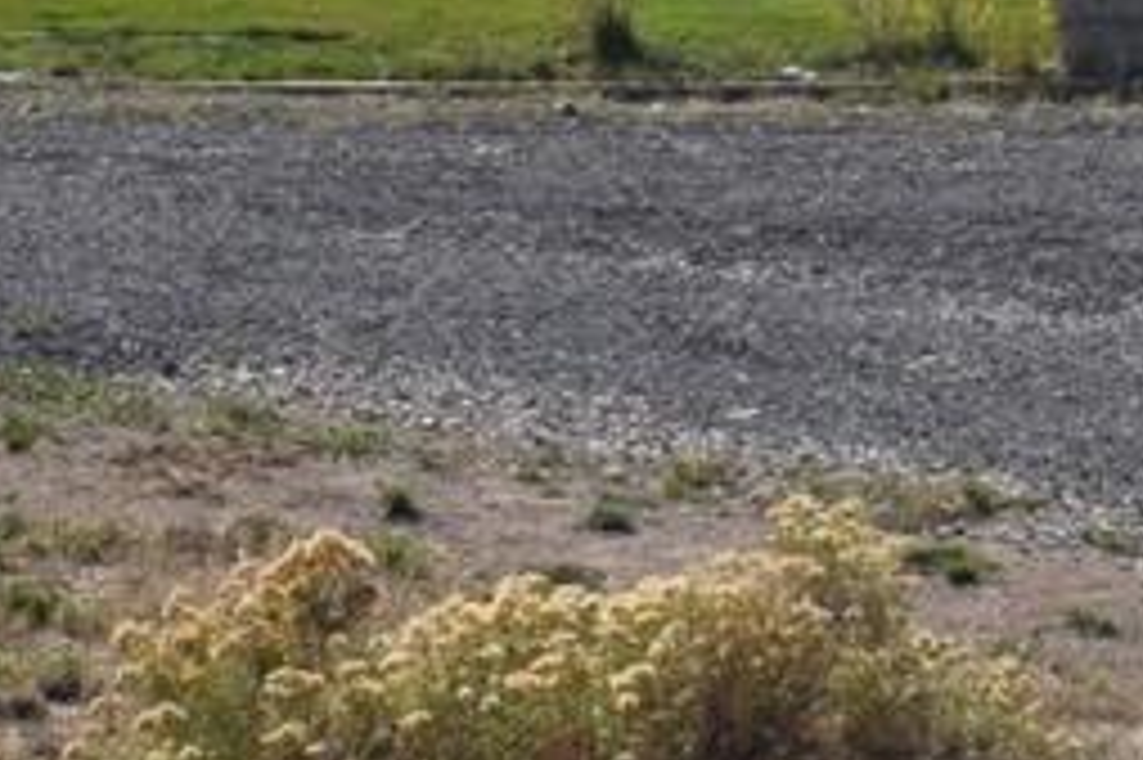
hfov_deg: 10.4
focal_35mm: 195
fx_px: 6187
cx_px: 1246
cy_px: -490
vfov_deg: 6.9
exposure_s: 1/200
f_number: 13
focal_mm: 22
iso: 100
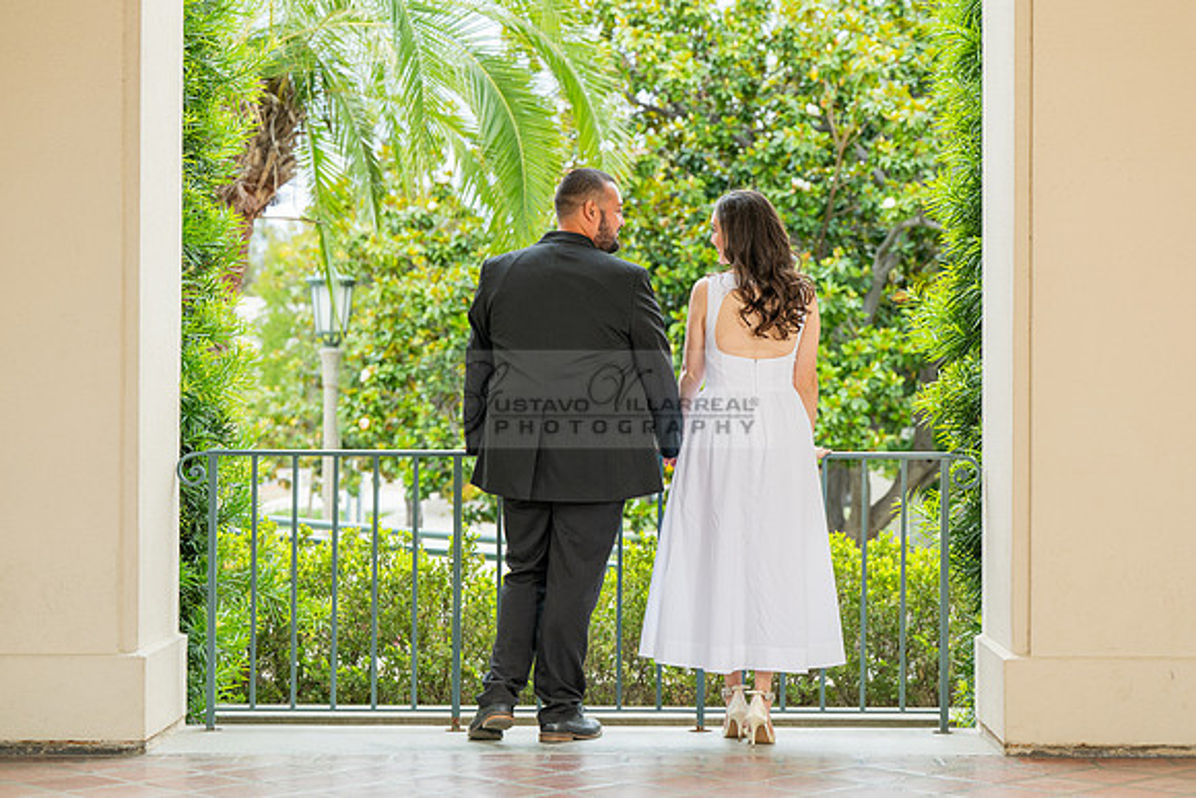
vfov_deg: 17.9
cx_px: 650
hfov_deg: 26.6
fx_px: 2527
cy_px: 365
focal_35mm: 76
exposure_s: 1/200
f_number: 4
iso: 200
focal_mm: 70
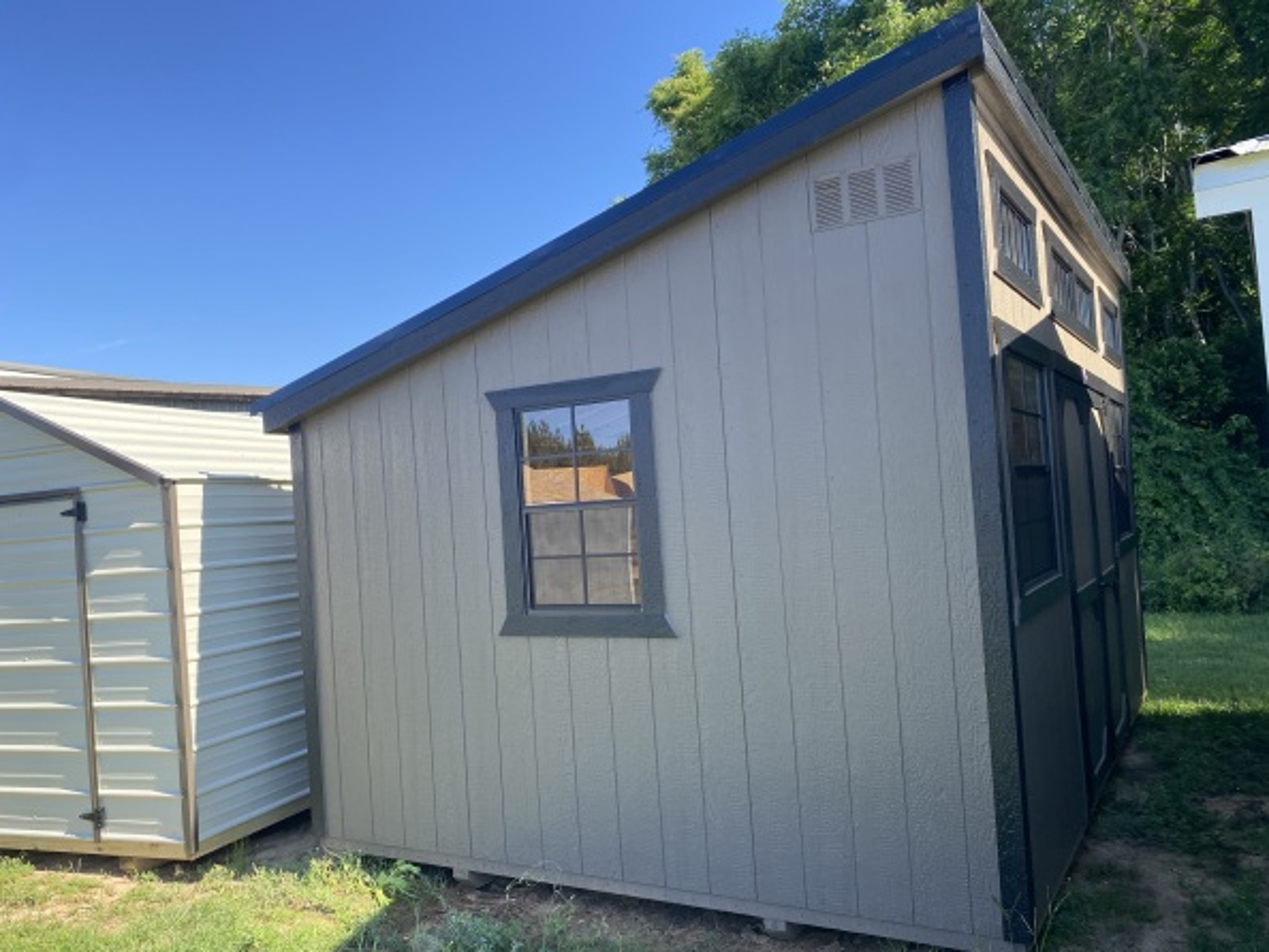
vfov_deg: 49.7
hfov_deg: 63.4
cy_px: 510
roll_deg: +3.3
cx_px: 624
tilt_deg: +0.7
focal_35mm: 28
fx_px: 1027
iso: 32
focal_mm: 4.25
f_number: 1.8
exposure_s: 1/742
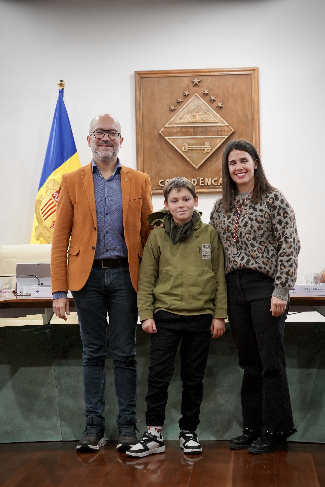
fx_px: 1083
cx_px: 162
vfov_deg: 25.4
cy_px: 244
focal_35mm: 80
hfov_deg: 17.1
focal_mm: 80
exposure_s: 1/160
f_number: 5.6
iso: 8000
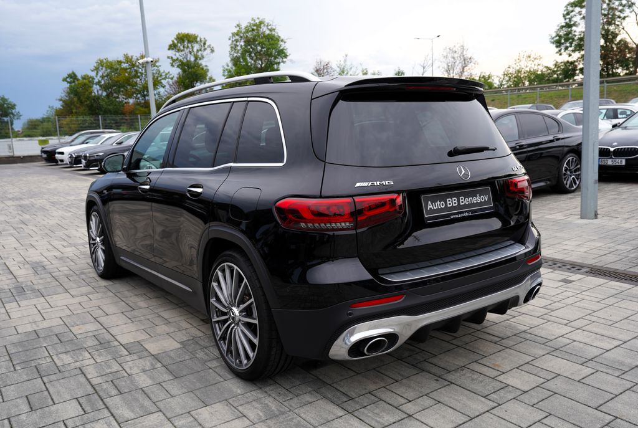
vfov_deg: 43.8
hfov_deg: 61.8
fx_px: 533
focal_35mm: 30
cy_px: 214
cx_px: 319
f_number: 5
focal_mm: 30
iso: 100
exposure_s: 1/125
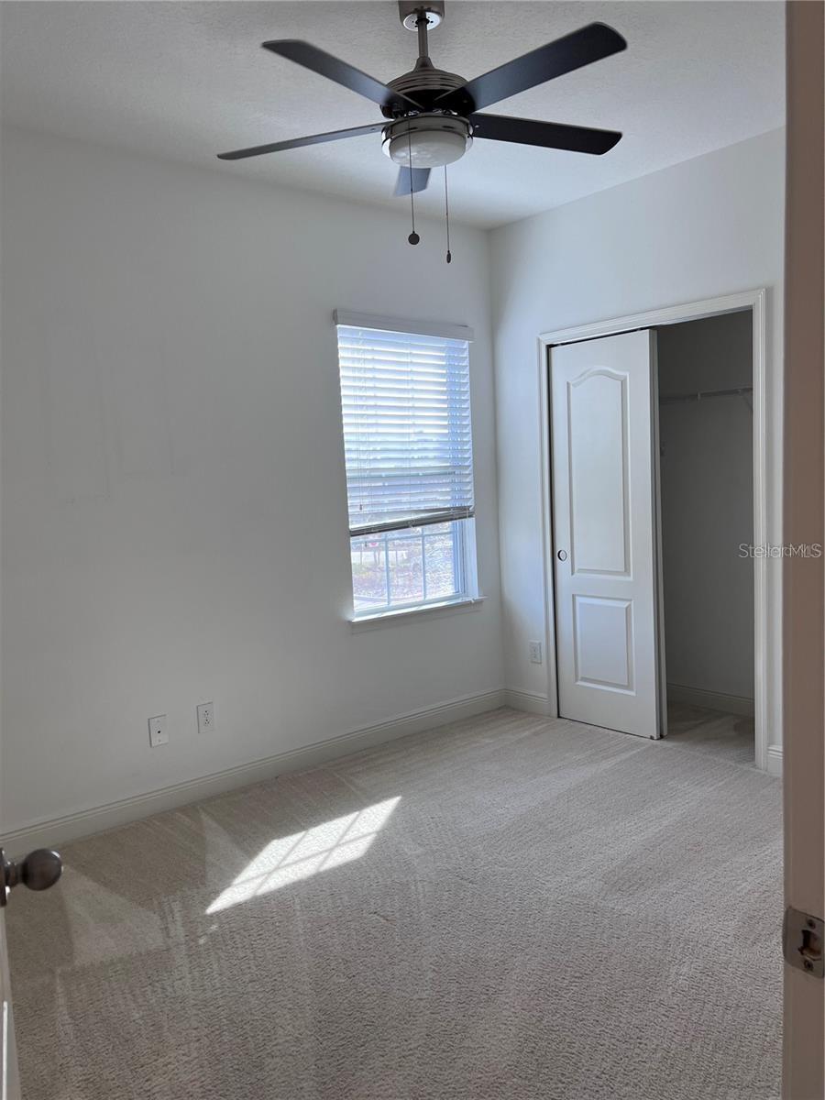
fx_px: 826
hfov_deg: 53.1
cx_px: 412
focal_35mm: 26
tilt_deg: -2.2
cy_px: 550
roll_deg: +2.1
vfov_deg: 67.3
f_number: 1.5
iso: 50
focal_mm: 5.7
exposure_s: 1/334
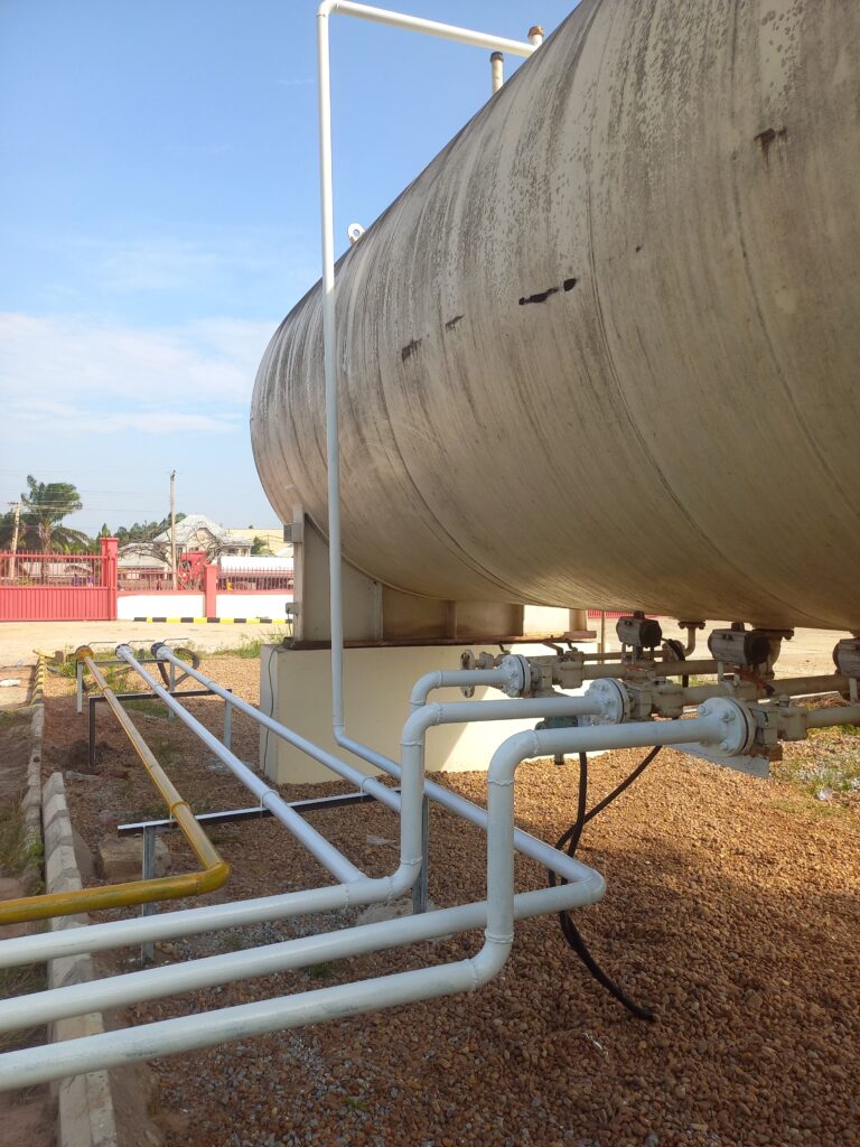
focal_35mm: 25
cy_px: 574
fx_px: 828
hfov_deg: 54.9
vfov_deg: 69.4
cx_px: 430
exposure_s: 1/690
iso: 50
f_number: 1.8
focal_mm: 4.65
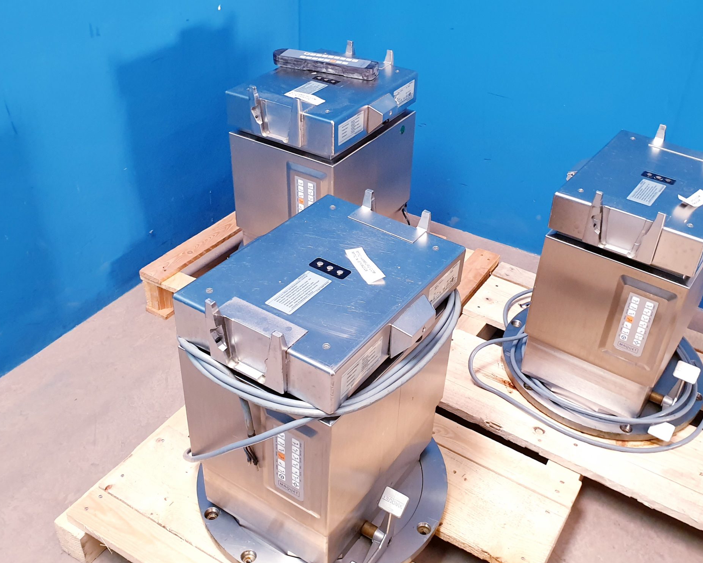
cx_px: 400
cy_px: 291
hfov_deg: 51.4
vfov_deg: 42.2
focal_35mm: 35
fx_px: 728
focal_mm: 4.3
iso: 320
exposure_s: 1/50
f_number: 2.4
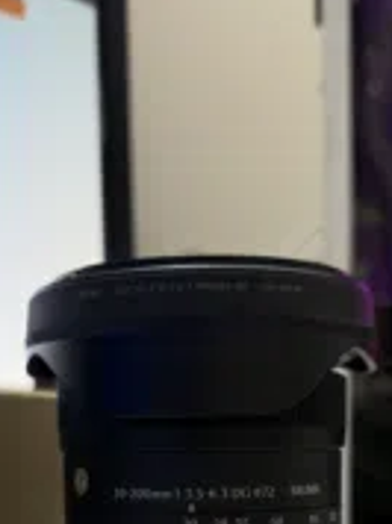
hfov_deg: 27.0
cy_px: 527
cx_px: 192
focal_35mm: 54
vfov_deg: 32.6
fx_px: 817
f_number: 1.78
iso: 400
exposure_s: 1/50
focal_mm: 6.76
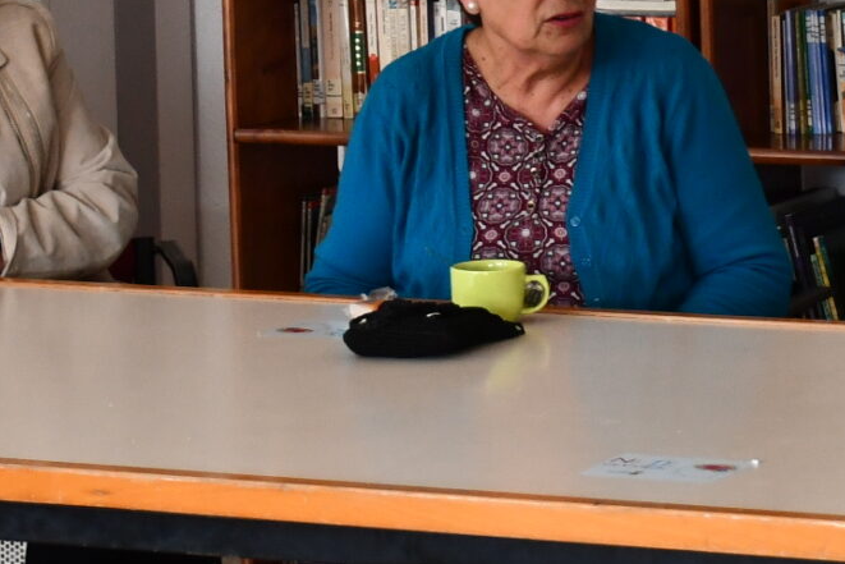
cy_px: -88
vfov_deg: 7.3
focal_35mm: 186
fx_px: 4367
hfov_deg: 10.9
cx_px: 897
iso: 1100
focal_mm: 32
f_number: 4
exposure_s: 1/125
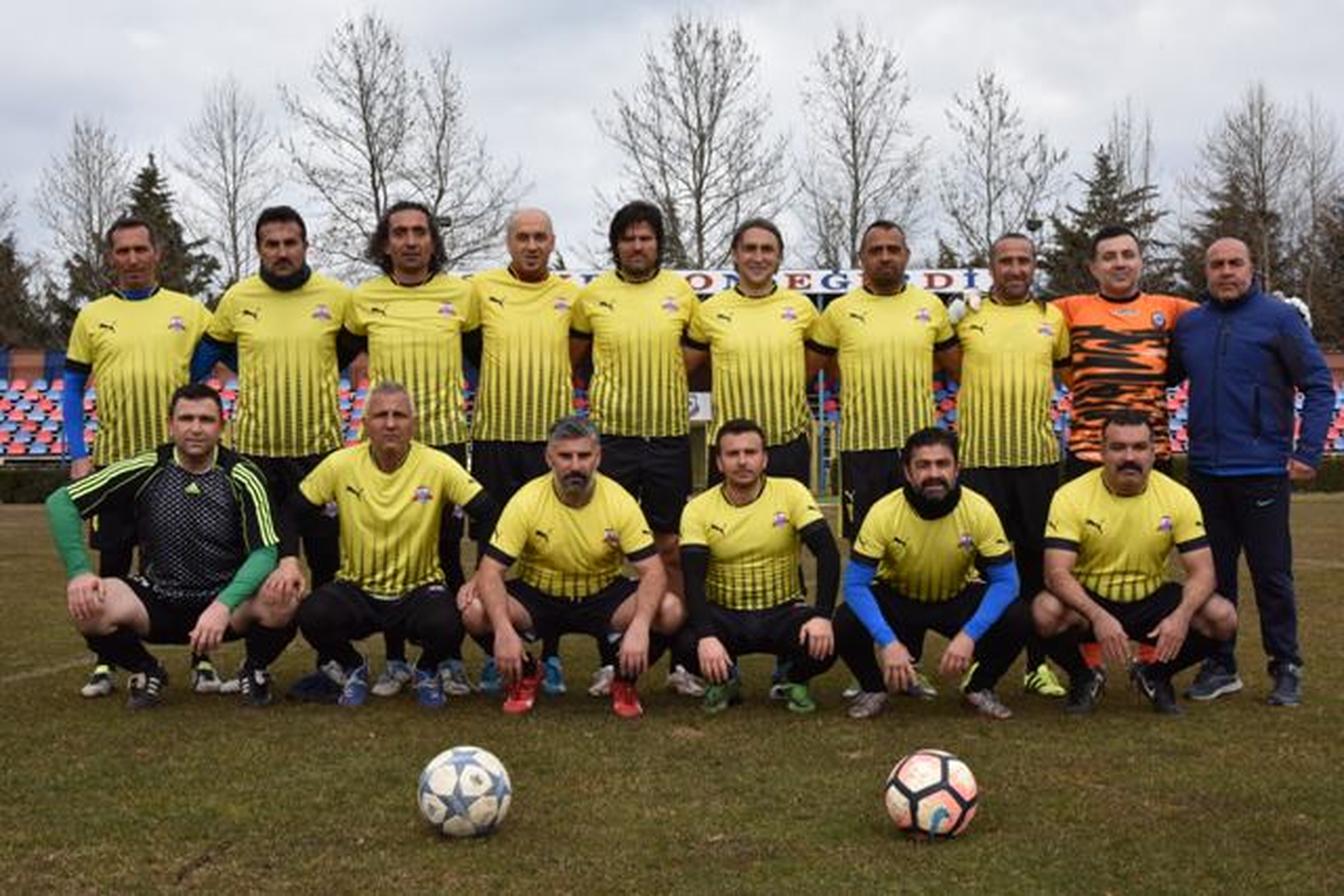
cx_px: 672
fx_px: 1792
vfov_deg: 28.1
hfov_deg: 41.1
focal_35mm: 48
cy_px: 448
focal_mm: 48
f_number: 14
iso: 2000
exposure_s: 1/800
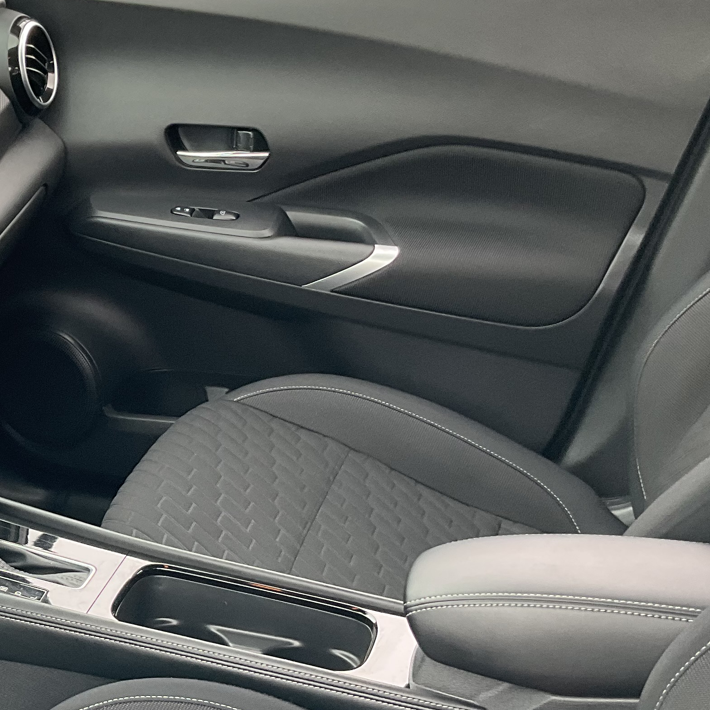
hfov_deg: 24.7
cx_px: -29
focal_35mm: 66
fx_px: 1532
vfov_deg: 25.9
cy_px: 501
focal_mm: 3
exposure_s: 1/122
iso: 50
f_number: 1.8
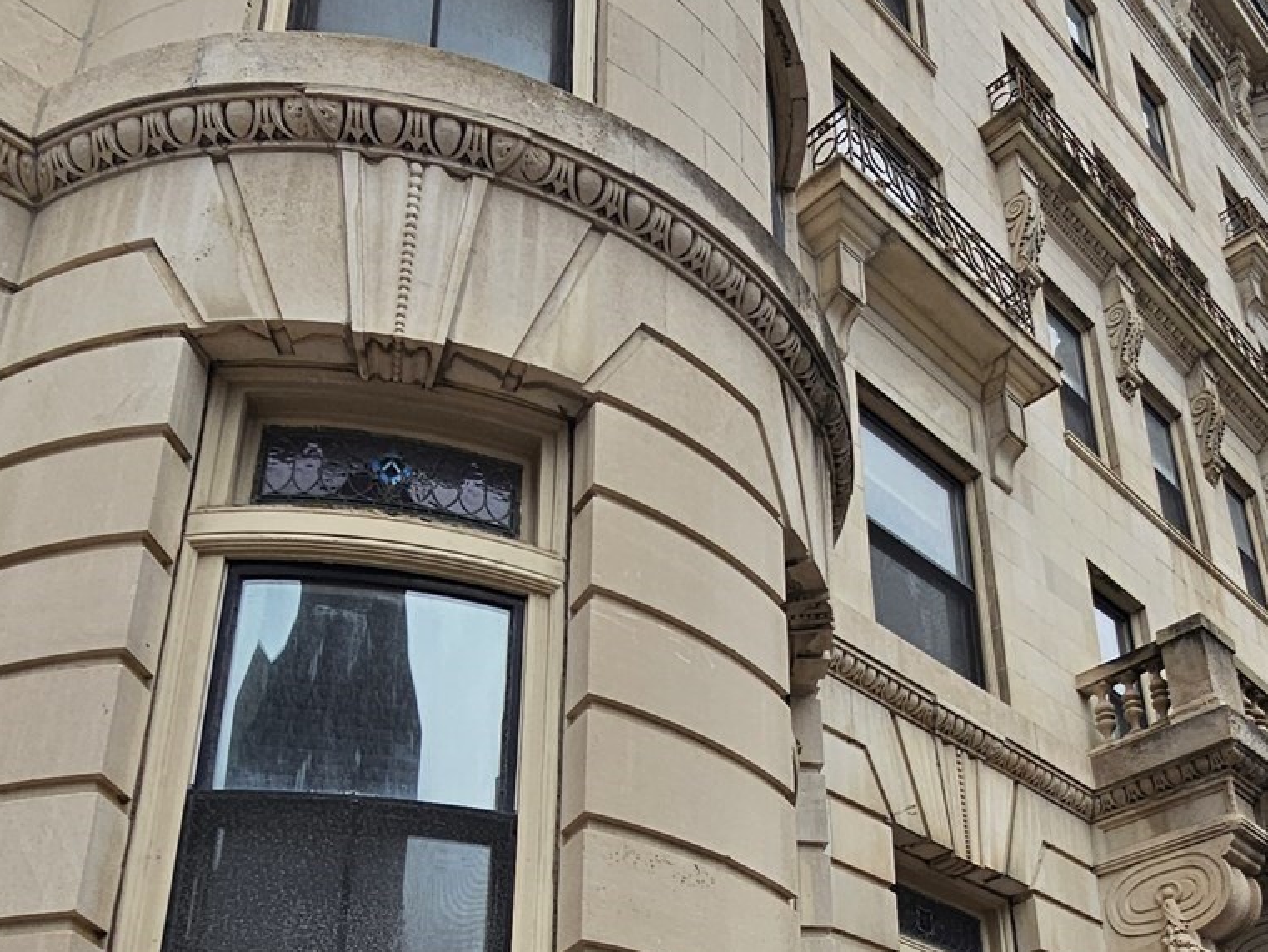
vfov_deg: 38.2
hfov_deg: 52.1
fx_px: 1282
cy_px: 839
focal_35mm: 35
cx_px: 791
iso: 50
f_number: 2.2
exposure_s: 1/2283
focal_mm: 2.2
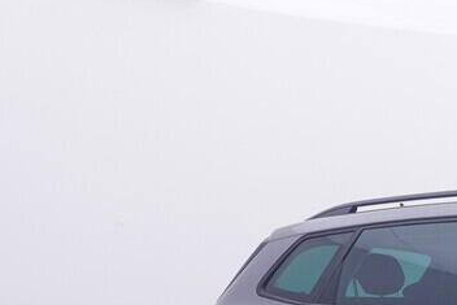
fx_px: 1169
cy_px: 360
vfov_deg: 14.4
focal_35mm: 92
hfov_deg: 19.8
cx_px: 643
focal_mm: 15
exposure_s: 1/80
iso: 200
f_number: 5
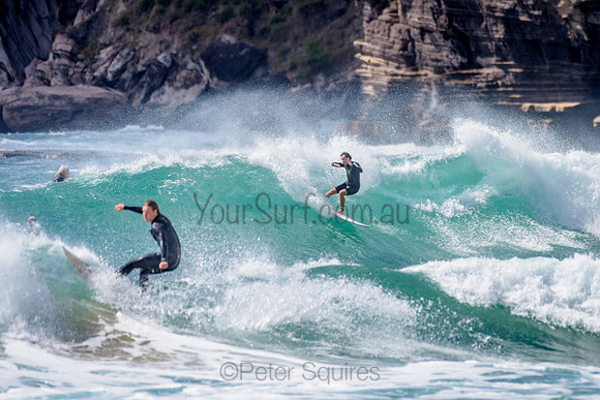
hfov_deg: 3.4
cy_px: 157
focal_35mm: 613
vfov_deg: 2.2
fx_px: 10220
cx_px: 355
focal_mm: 500
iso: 110
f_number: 5.6
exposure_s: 1/2000
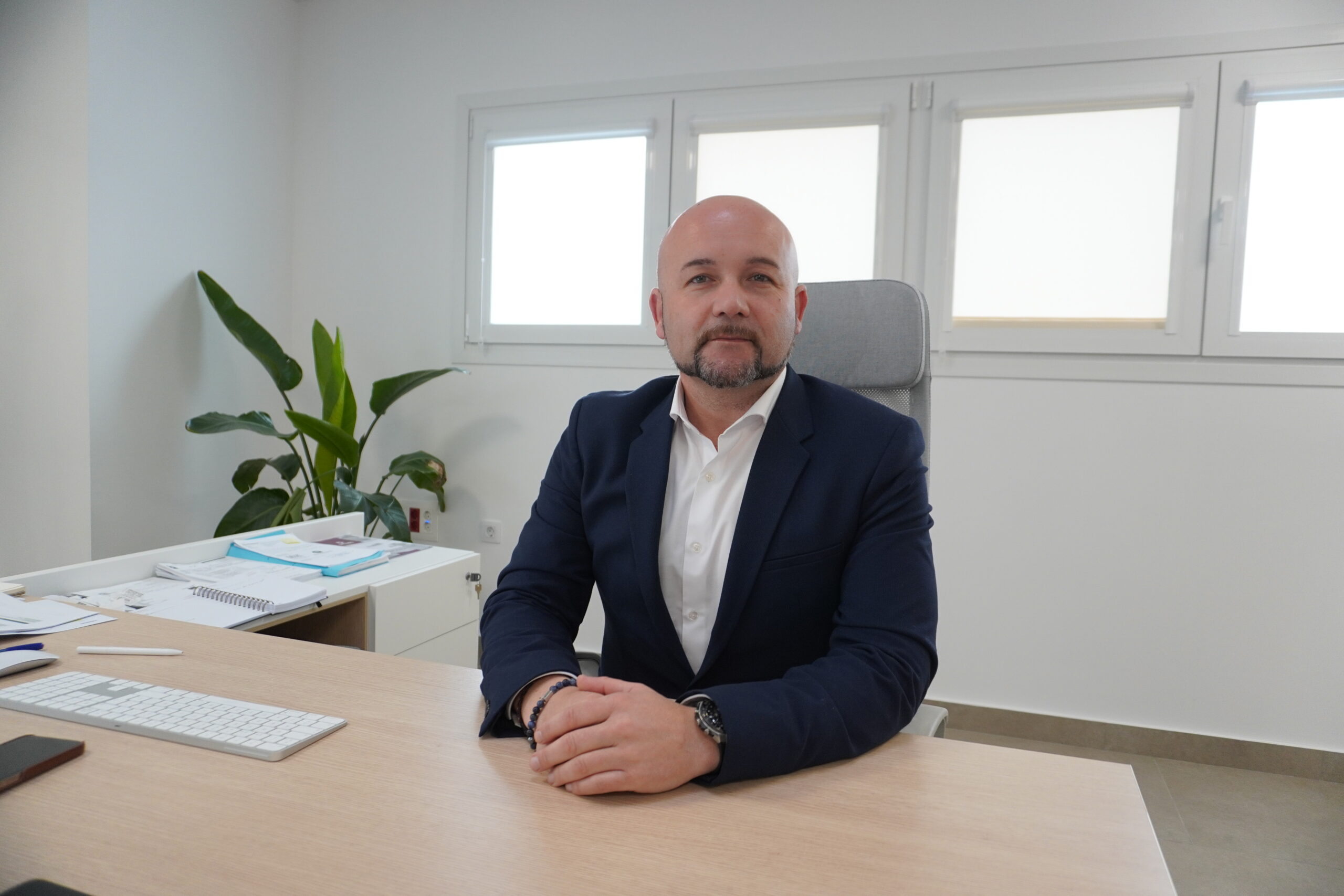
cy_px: 448
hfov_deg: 73.7
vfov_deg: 53.1
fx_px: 896
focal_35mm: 24
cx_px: 672
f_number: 3.5
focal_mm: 16
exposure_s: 1/160
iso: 640
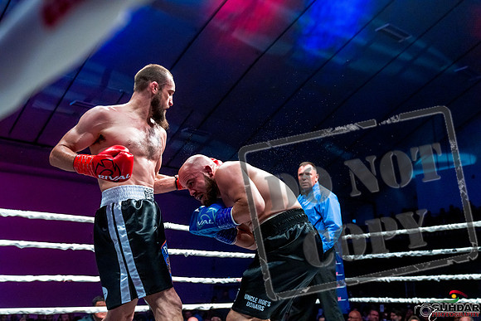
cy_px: 160
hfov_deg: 49.5
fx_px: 521
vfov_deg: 34.2
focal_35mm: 39
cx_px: 240
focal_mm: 39
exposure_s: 1/1000
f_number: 4
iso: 4000
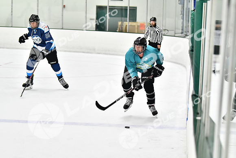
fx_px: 1003
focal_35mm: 153
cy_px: 79
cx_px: 118
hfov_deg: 13.4
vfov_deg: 9.0
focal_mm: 102
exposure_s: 1/1250
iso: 6400
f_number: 2.8
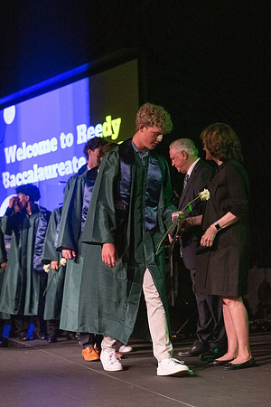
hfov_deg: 19.2
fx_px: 802
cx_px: 136
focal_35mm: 71
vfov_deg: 28.5
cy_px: 204
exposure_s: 1/1000
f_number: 2.8
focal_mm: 71
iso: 16000
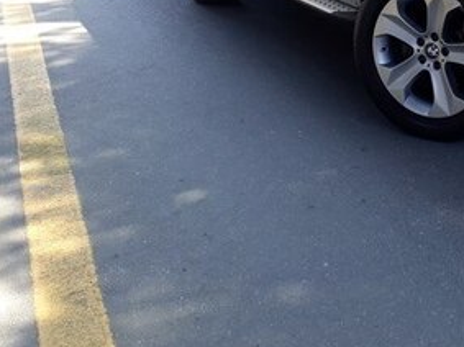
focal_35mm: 63
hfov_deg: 28.9
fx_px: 844
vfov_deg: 22.1
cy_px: -29
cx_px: 459
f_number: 1.9
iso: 40
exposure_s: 1/210
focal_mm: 3.6
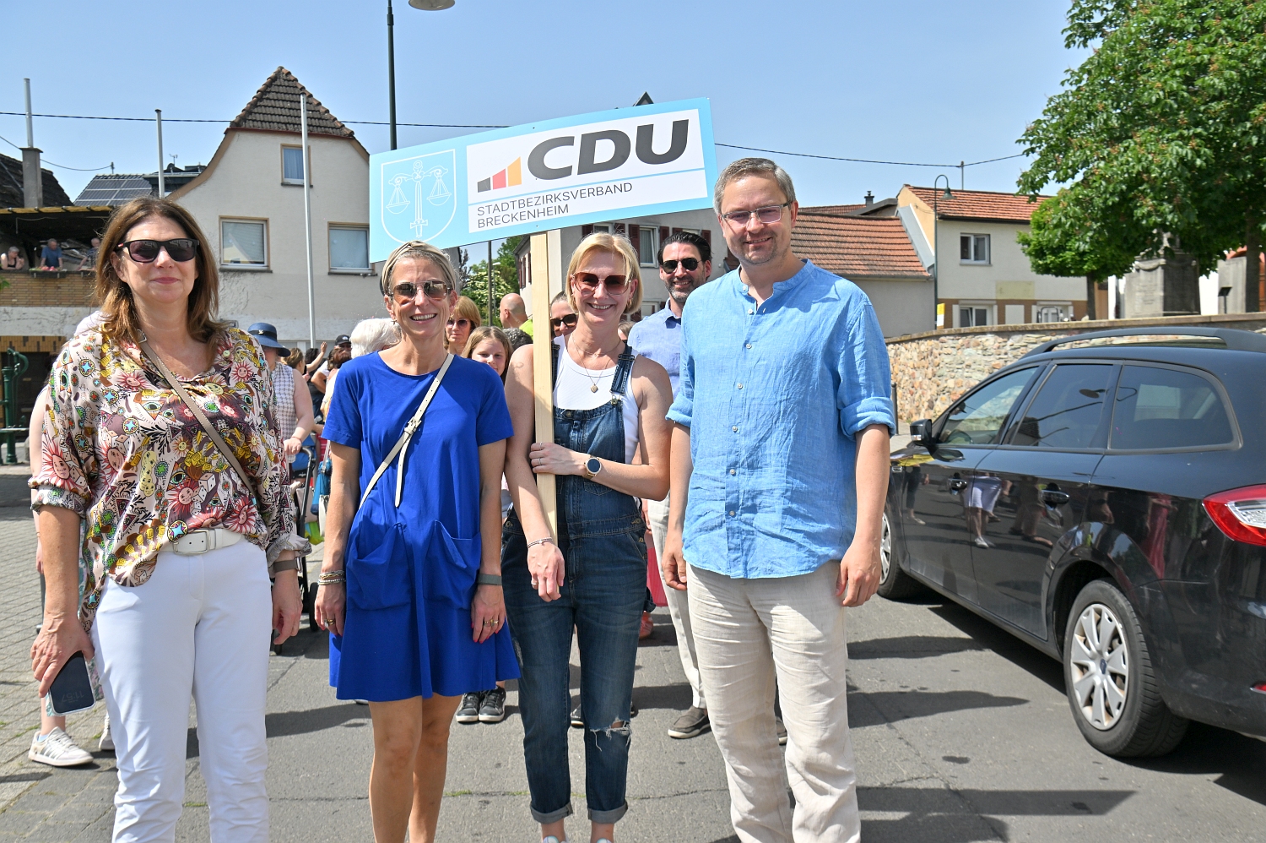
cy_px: 422
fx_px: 1195
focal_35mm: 34
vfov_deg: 38.8
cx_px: 633
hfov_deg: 55.8
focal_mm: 34
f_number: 13
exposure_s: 1/1000
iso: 320
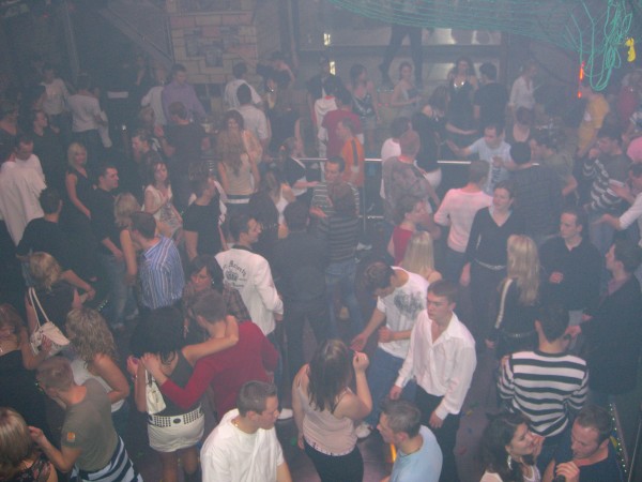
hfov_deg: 49.0
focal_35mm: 38
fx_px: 705
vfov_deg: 37.7
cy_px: 241
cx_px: 321
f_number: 2.8
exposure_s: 1/60
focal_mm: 7.9
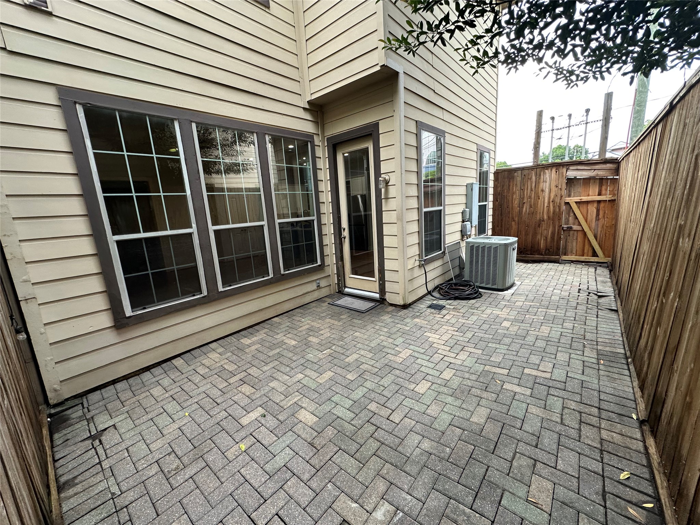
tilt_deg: -11.1
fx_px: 283
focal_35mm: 14
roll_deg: +3.6
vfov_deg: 85.7
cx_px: 350
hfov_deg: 102.1
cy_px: 262
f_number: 2.2
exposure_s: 1/99
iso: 100
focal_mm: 2.22
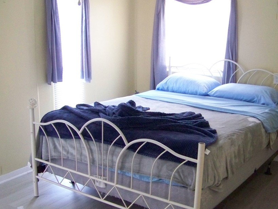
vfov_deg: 32.1
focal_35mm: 45
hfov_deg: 42.1
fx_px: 361
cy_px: 117
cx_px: 141
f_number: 2.8
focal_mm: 5.85
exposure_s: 1/30
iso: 500
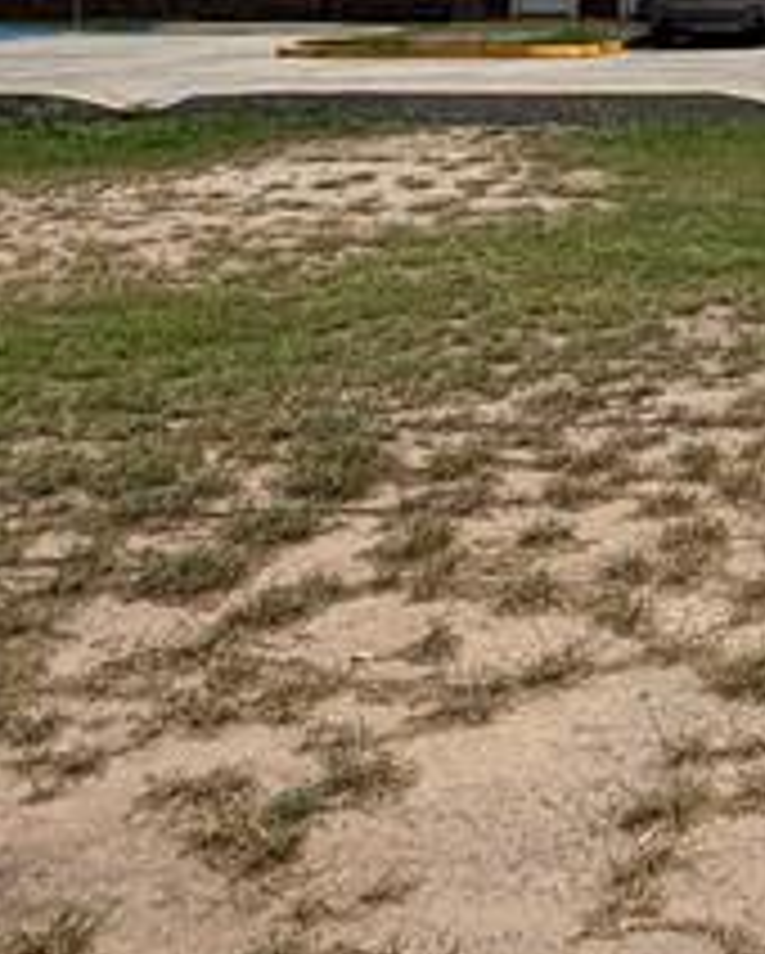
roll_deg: +0.2
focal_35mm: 66
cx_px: 990
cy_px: -148
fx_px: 1865
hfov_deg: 21.1
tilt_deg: +3.6
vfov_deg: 26.0
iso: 20
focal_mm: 2.22
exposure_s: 1/2237
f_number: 2.2
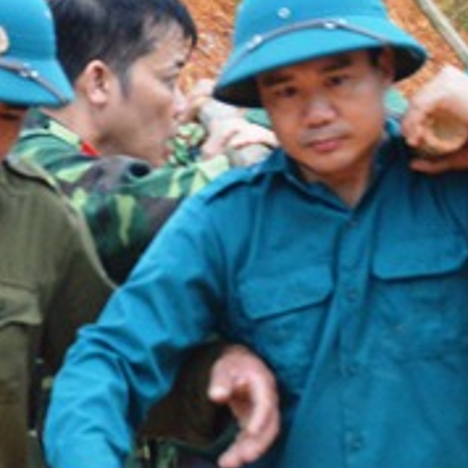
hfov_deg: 5.9
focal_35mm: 297
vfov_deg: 5.9
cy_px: 518
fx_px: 4543
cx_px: -60
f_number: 5
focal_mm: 52
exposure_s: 1/60
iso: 1100
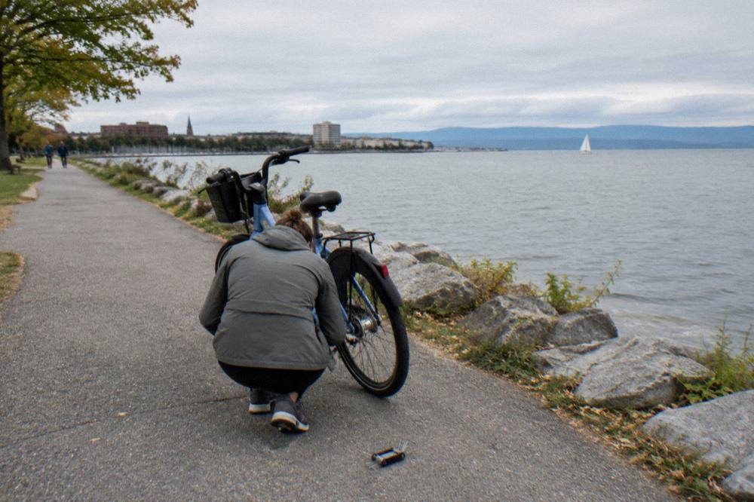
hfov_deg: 54.5
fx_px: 733
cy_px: 251
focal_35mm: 35
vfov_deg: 37.8
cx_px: 377
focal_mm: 35
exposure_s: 1/200
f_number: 10
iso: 100
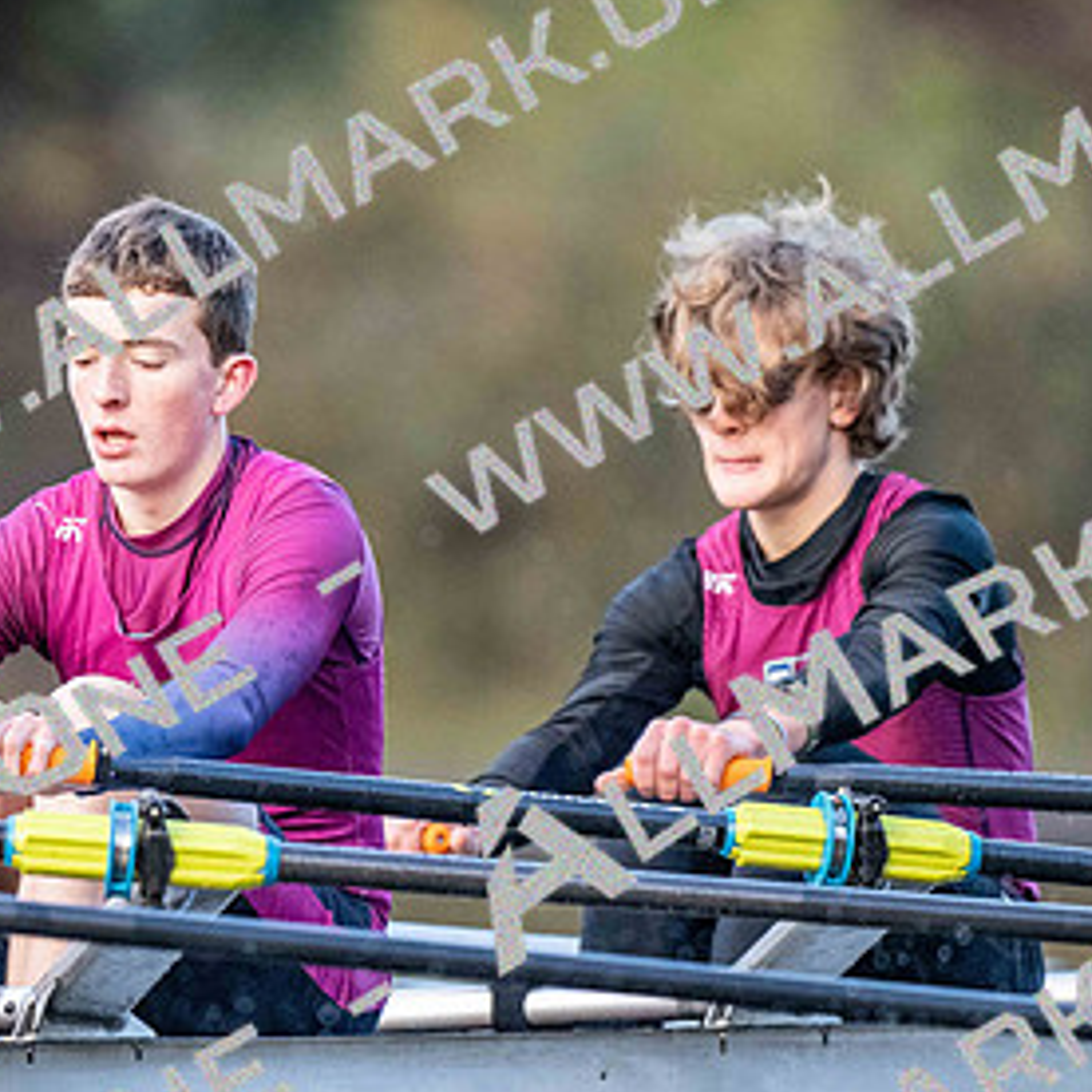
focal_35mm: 1073
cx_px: 138
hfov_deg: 1.6
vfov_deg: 1.6
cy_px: 599
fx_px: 38296
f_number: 4
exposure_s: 1/2500
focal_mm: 600
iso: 5000
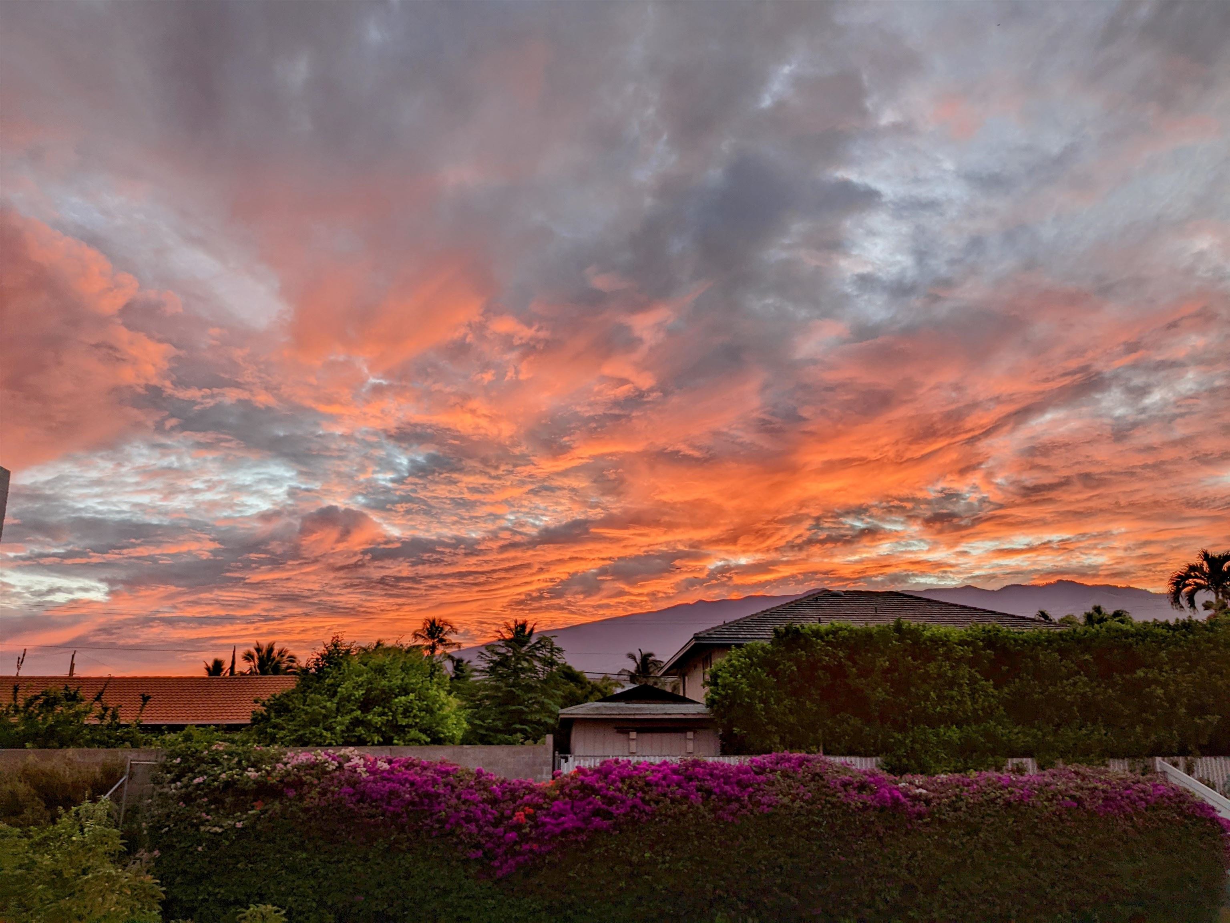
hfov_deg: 65.3
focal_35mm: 27
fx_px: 959
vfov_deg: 51.4
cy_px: 462
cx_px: 615
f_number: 1.73
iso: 49
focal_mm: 4.38
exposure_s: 1/213
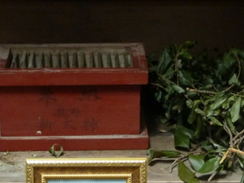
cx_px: 94
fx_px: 1008
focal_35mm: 143
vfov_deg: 10.3
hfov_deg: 13.8
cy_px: 196
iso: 400
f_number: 3.8
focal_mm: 8.5
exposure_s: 1/15
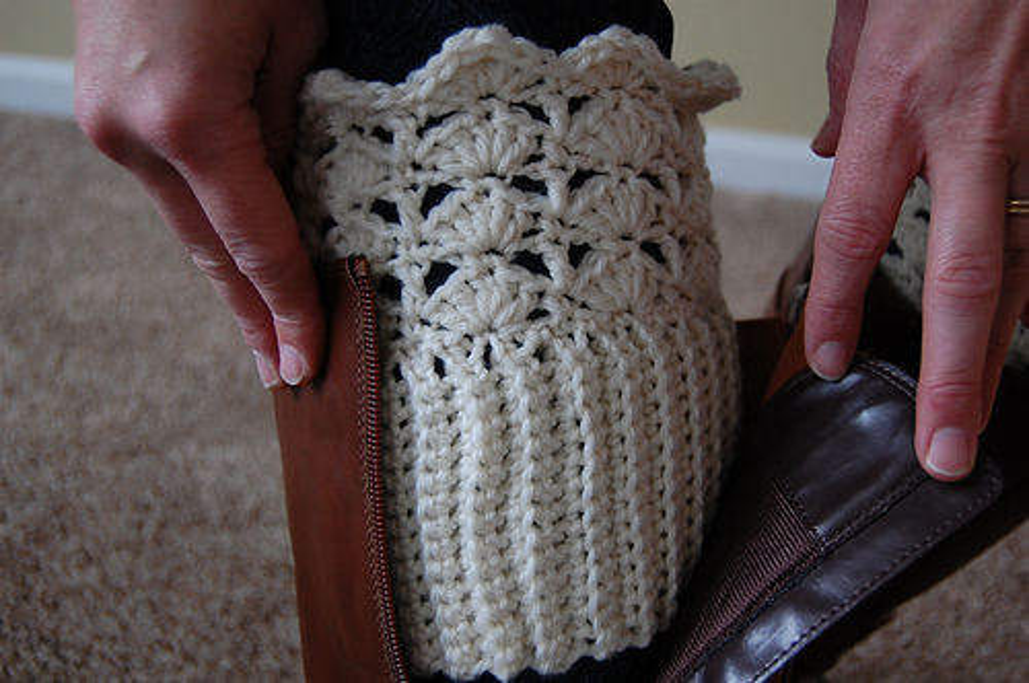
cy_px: 342
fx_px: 1285
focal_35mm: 45
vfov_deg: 29.8
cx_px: 514
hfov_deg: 43.7
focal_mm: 30
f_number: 4.2
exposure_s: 1/15
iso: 800
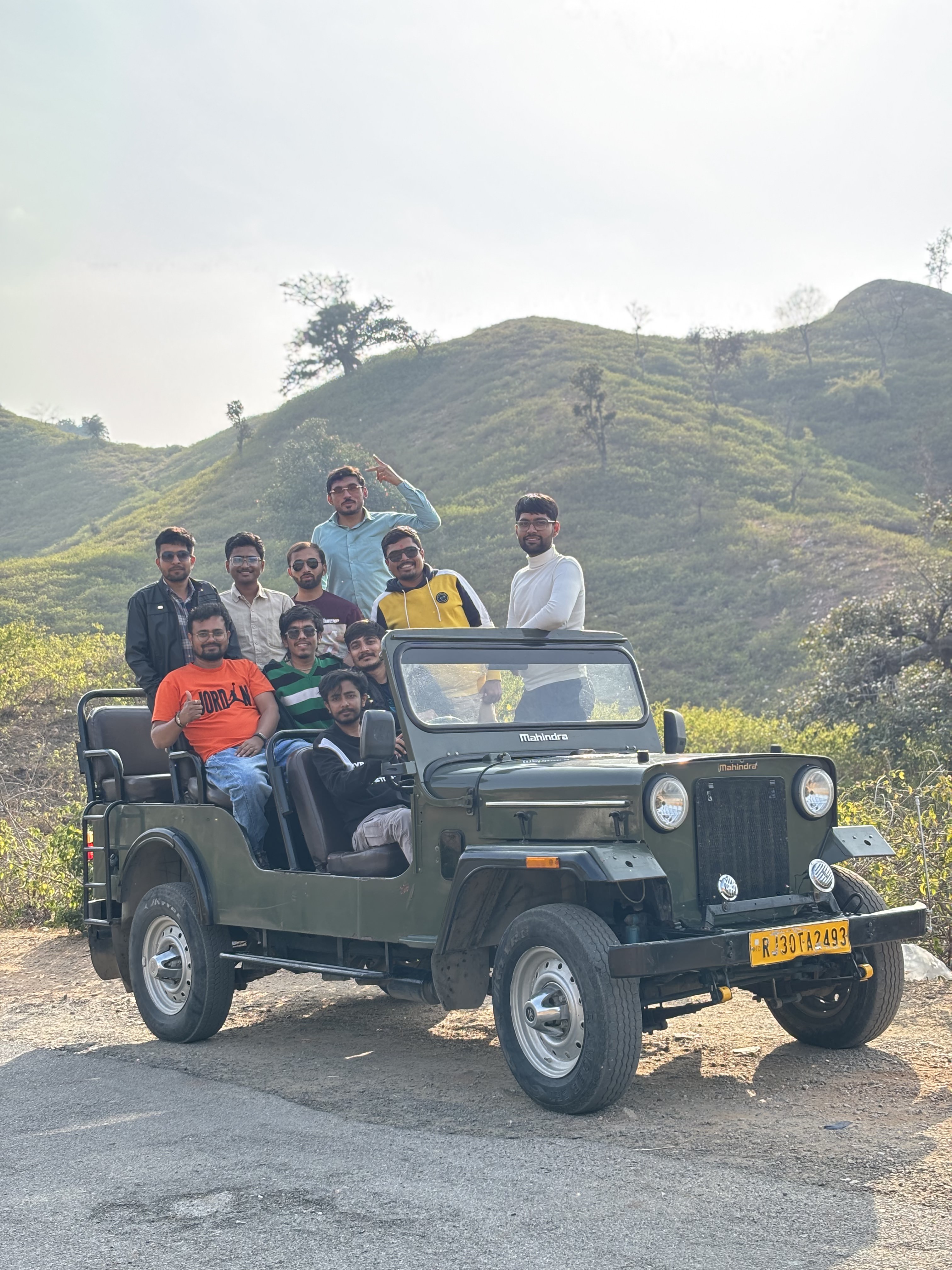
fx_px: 1907
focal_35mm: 52
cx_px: 476
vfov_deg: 36.8
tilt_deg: +0.3
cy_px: 635
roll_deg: +7.1
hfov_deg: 28.0
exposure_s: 1/758
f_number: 1.6
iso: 32
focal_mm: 5.96
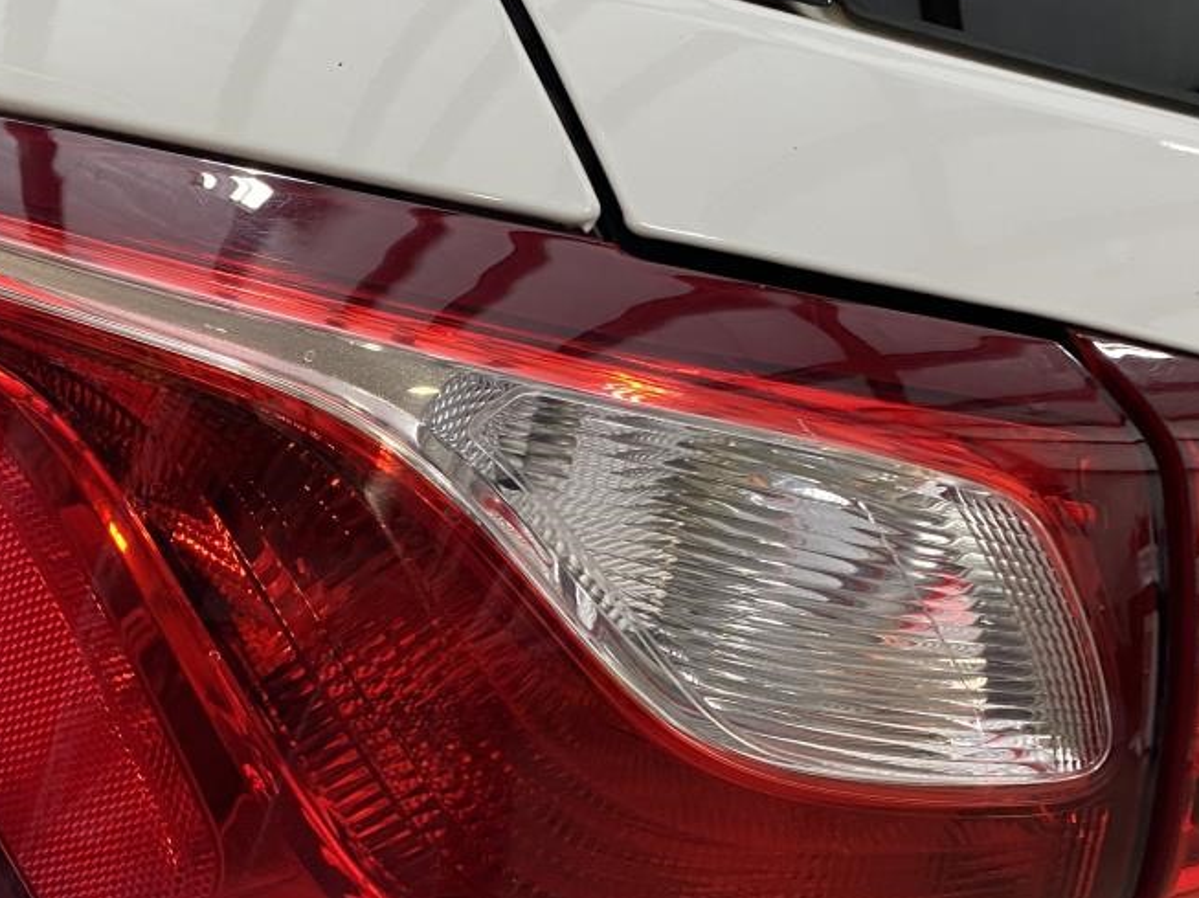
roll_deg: -8.8
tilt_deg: -21.7
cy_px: 529
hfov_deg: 37.2
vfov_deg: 28.5
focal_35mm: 51
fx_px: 1766
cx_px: 415
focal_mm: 4.25
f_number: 1.8
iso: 125
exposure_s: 1/65
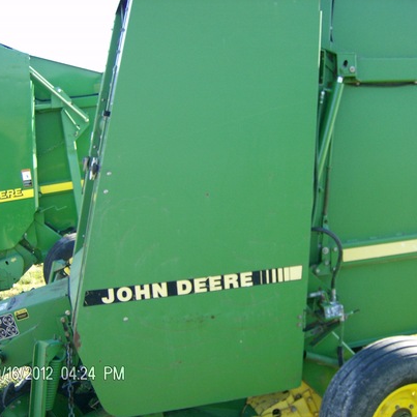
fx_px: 586
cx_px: 236
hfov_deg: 39.1
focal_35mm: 43
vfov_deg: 39.2
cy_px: 210
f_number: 2.8
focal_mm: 6
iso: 100
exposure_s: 1/171
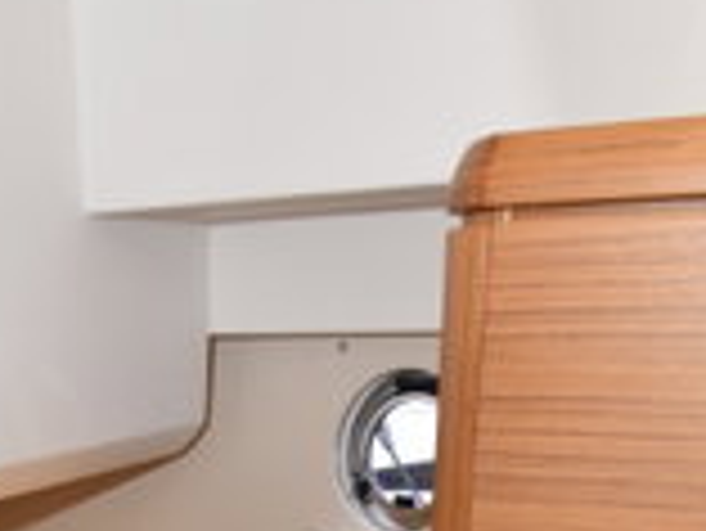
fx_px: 926
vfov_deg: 23.0
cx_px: 247
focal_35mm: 45
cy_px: 873
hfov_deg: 41.3
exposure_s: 1/100
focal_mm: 11
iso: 800
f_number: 5
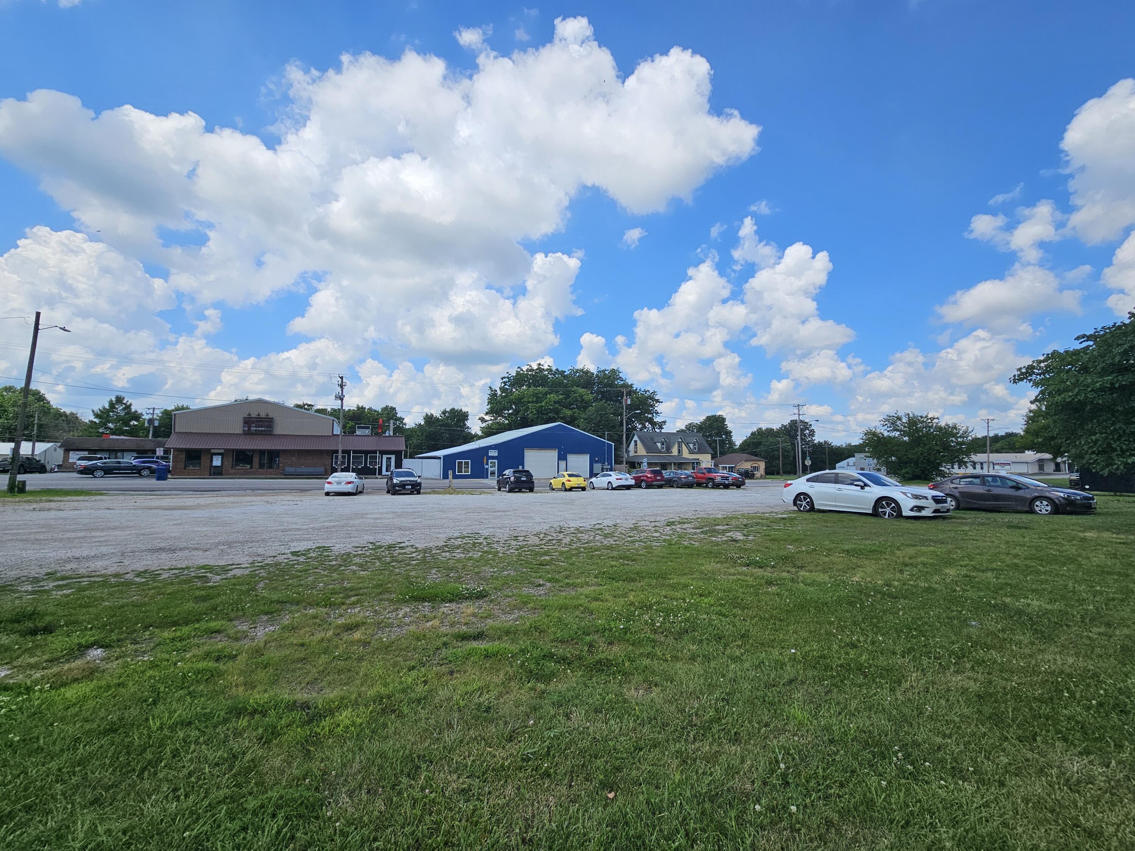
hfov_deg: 106.2
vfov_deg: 89.9
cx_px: 568
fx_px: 426
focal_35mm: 13
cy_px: 426
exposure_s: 1/3211
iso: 50
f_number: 2.2
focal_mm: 2.2
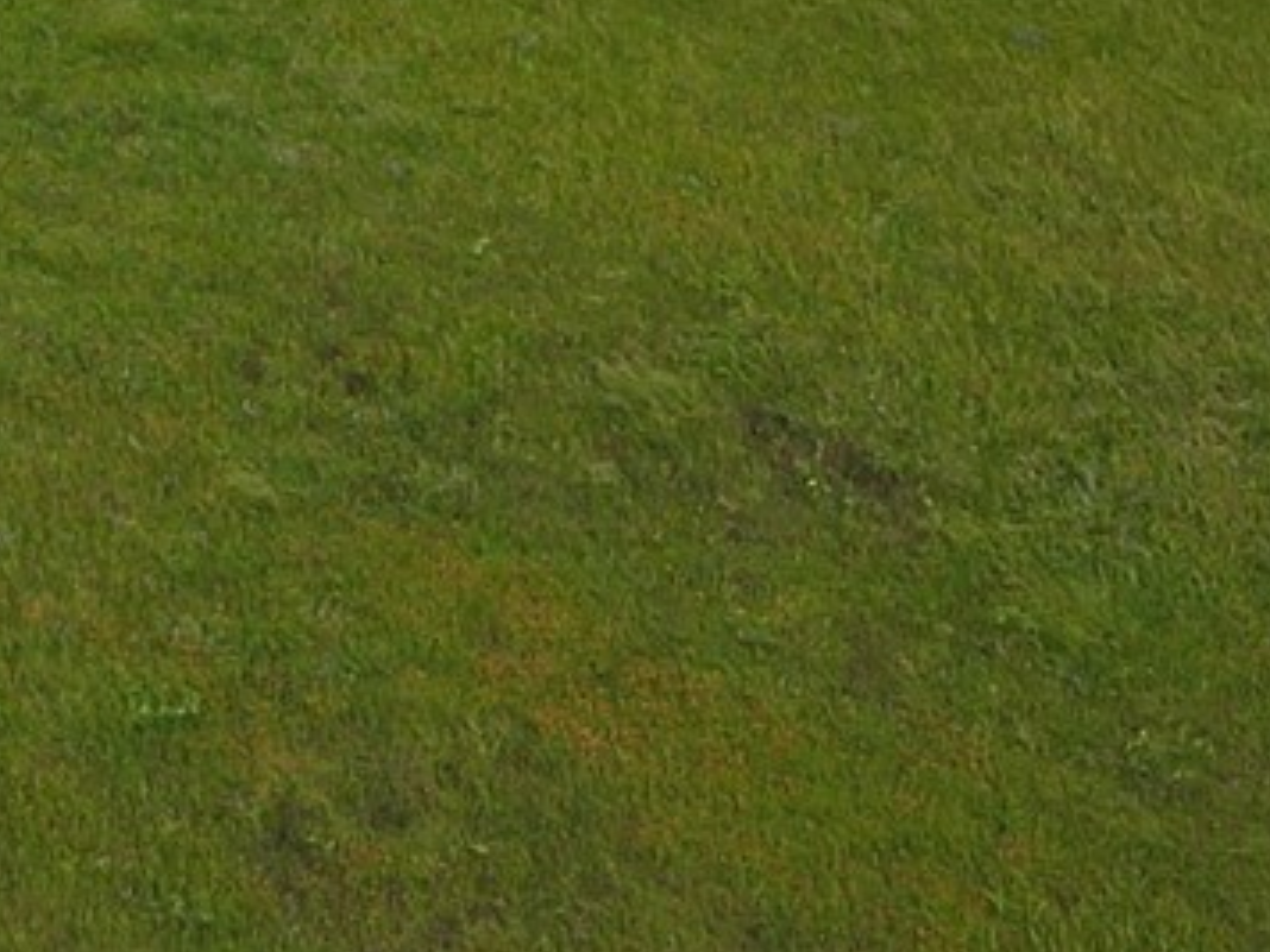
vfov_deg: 10.0
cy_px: -895
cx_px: -817
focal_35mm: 138
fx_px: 5063
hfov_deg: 13.2
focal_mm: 4.5
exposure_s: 1/725
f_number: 2.8
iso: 100
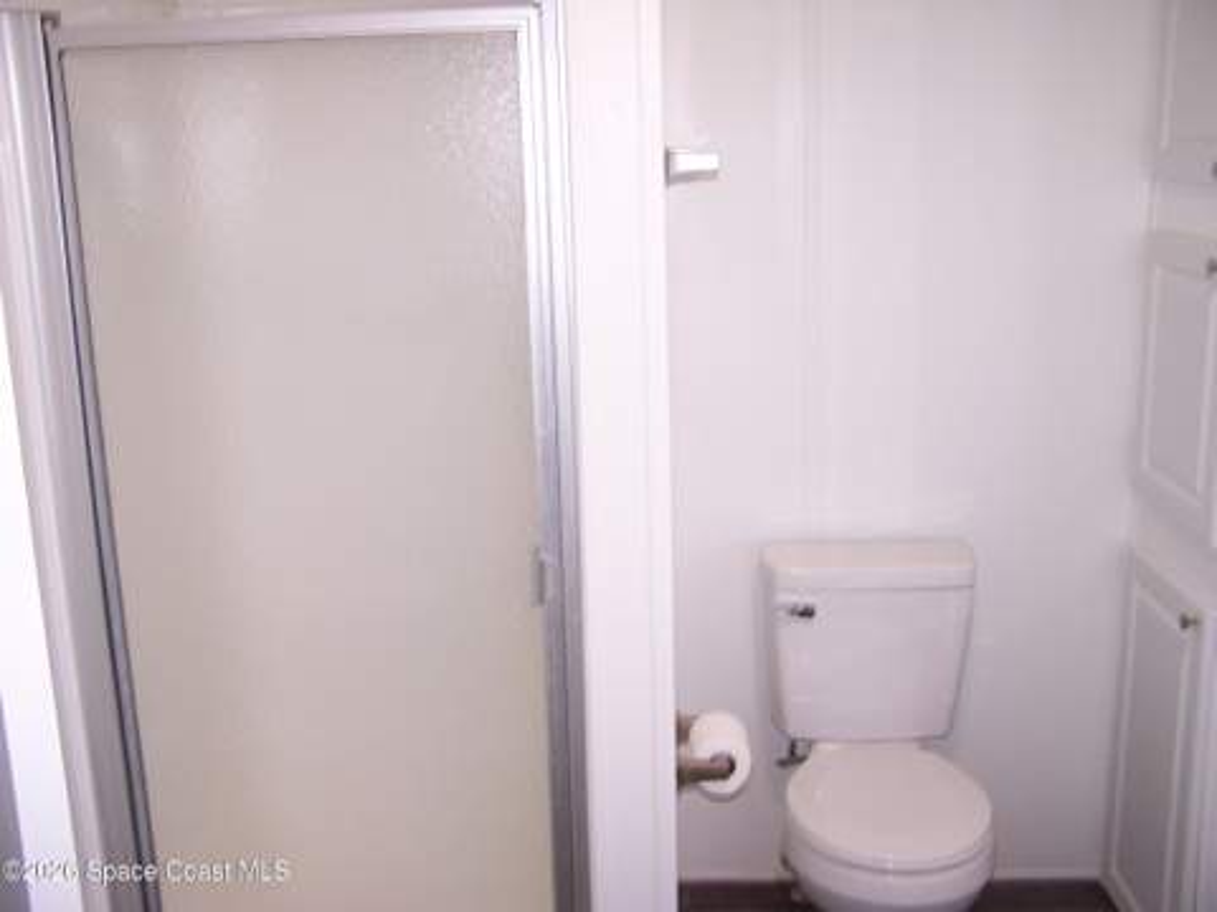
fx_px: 1336
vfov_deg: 37.7
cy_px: 456
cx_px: 608
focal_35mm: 38
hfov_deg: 49.0
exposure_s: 1/60
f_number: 2.8
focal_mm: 6.3
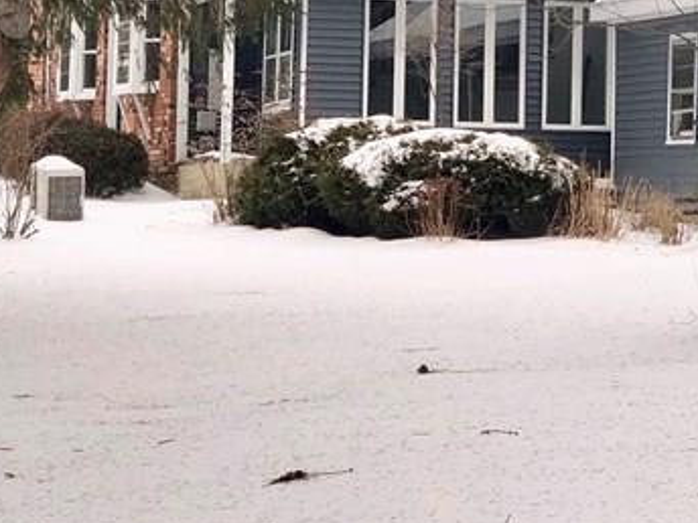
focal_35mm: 155
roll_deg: -1.9
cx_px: 538
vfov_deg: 9.4
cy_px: -99
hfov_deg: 12.7
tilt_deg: +5.3
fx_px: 3125
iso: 16
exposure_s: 1/800
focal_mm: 6
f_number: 2.4
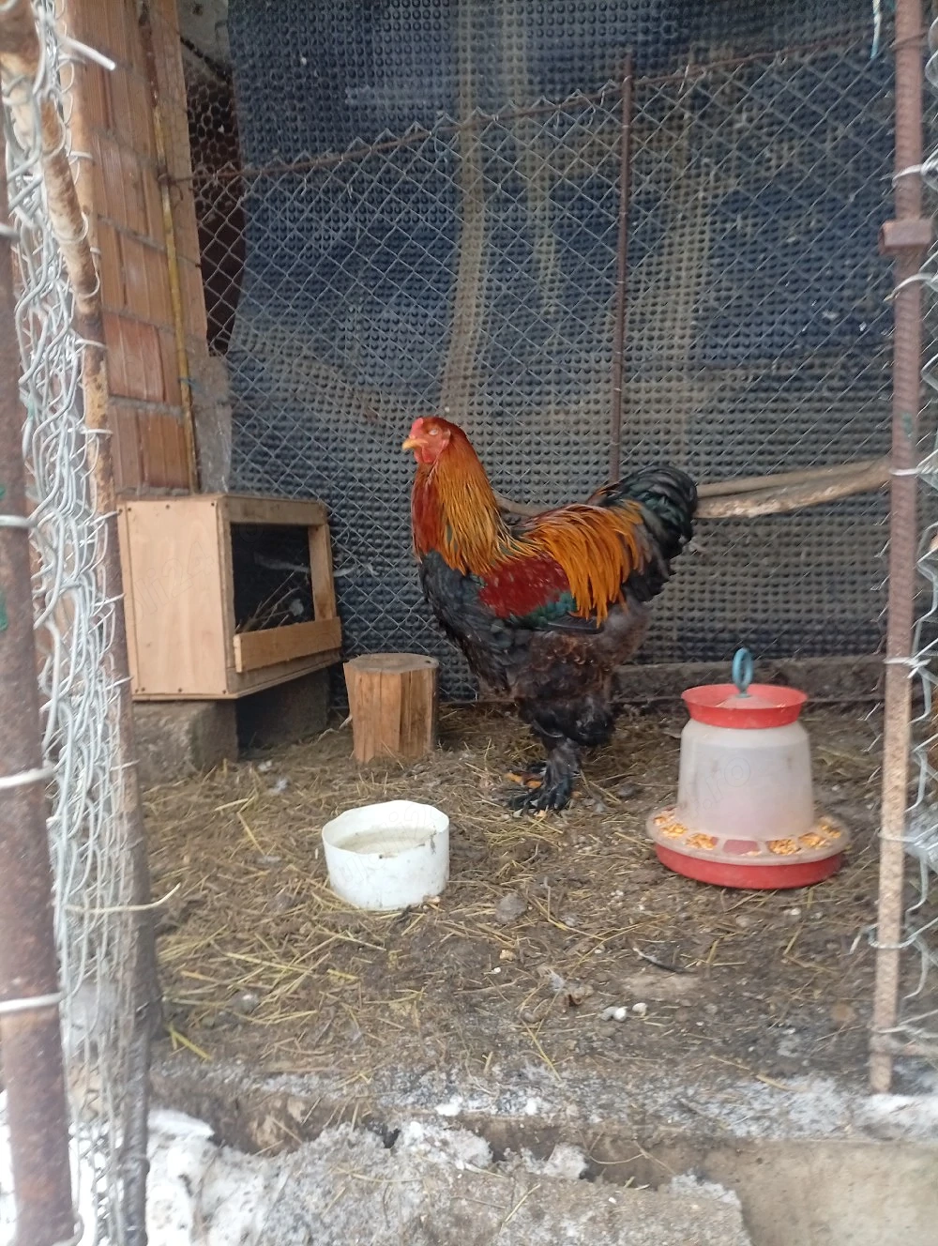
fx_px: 973
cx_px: 469
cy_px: 623
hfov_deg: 51.5
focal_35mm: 27
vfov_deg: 65.2
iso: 75
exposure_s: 1/50.3
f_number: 1.8
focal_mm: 3.84
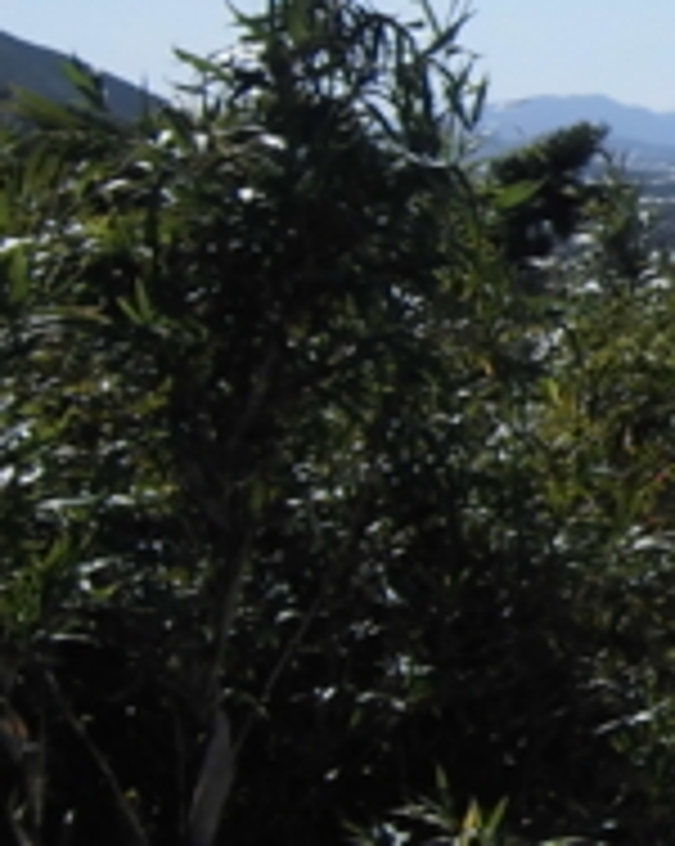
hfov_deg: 12.0
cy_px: 328
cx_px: 1512
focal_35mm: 108
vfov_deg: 17.8
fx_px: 2701
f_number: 7.9
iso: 100
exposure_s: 1/400
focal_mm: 4.7
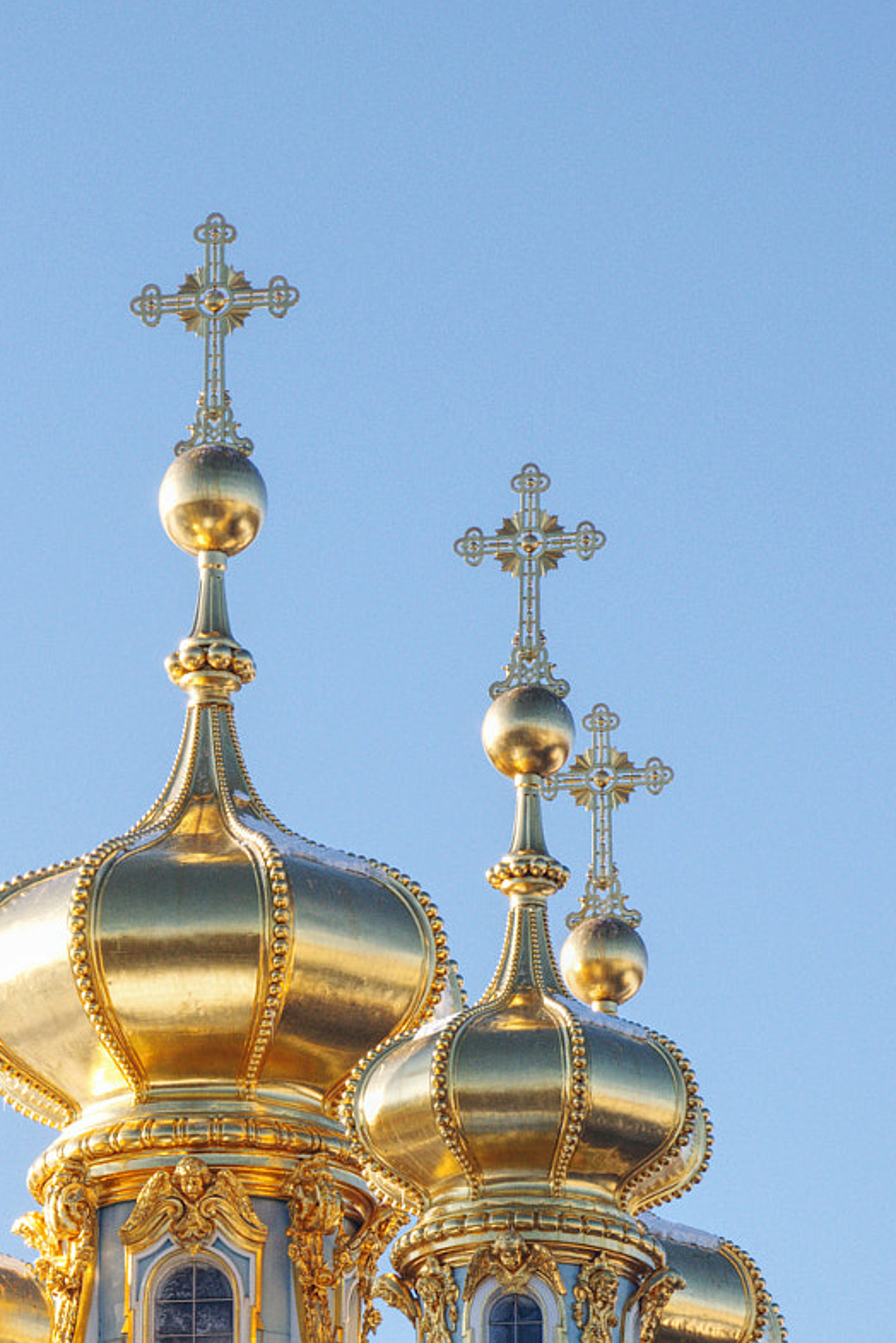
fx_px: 11973
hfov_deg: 4.3
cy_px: 1141
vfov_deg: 6.4
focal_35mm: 321
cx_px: 272
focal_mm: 105
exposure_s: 1/400
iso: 200
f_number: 10
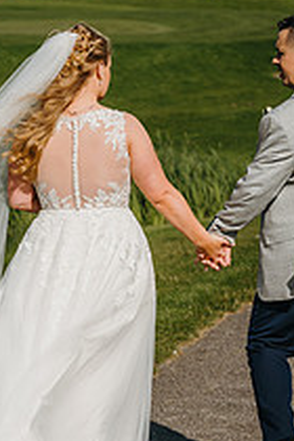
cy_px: 294
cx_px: 294
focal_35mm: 245
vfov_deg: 8.4
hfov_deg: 5.6
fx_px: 3001
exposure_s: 1/1000
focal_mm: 75
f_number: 4.5
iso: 50
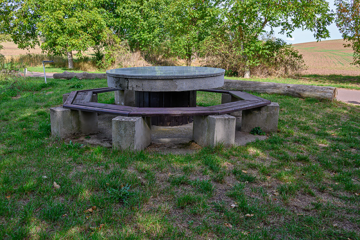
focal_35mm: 29
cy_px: 120
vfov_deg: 44.6
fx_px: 292
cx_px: 180
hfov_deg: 63.2
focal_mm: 19.5
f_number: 8
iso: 200
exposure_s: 1/250
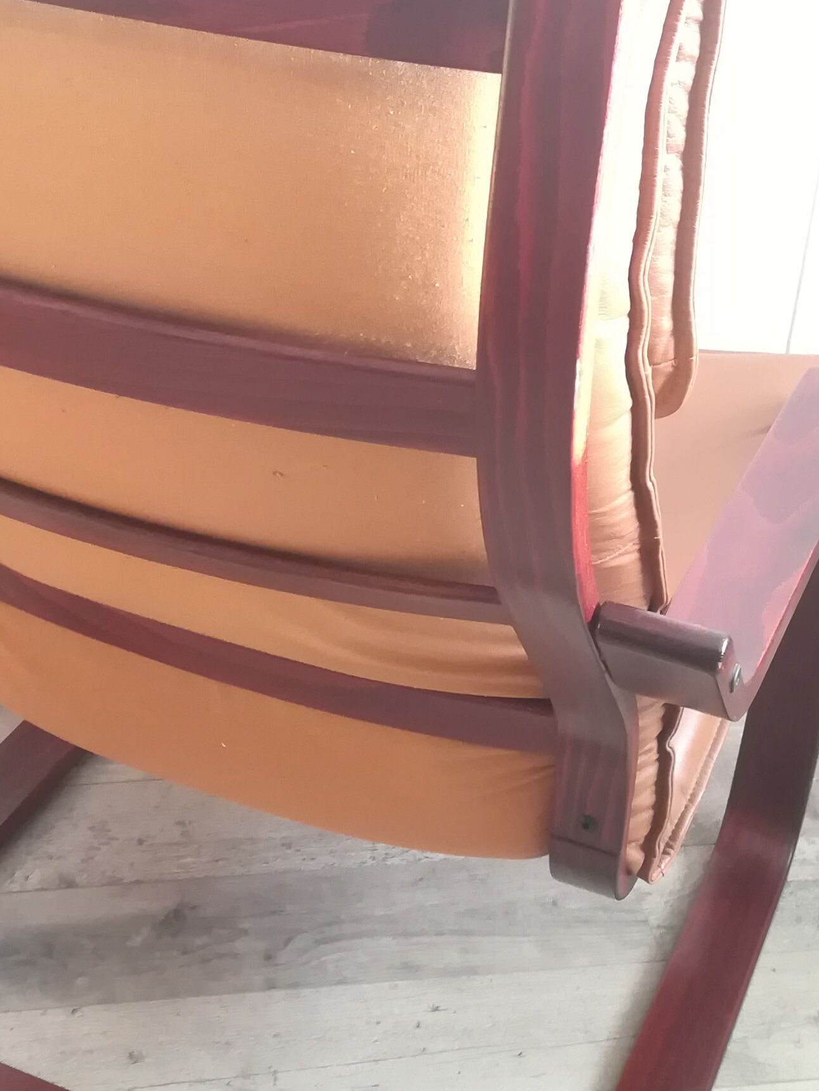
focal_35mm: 60
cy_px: 480
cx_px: 304
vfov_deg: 32.1
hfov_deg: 24.4
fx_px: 1892
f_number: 2.2
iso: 400
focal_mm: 3.83
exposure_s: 1/33.3
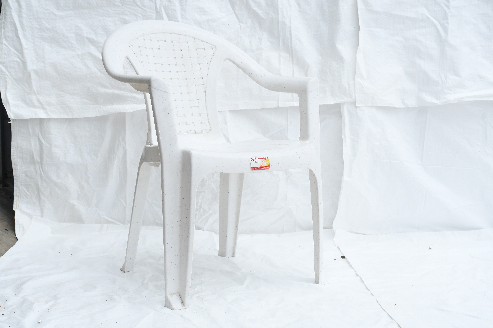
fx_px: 781
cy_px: 164
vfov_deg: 23.8
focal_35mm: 57
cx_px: 246
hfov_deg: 35.1
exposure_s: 1/125
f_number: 8
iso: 100
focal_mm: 38
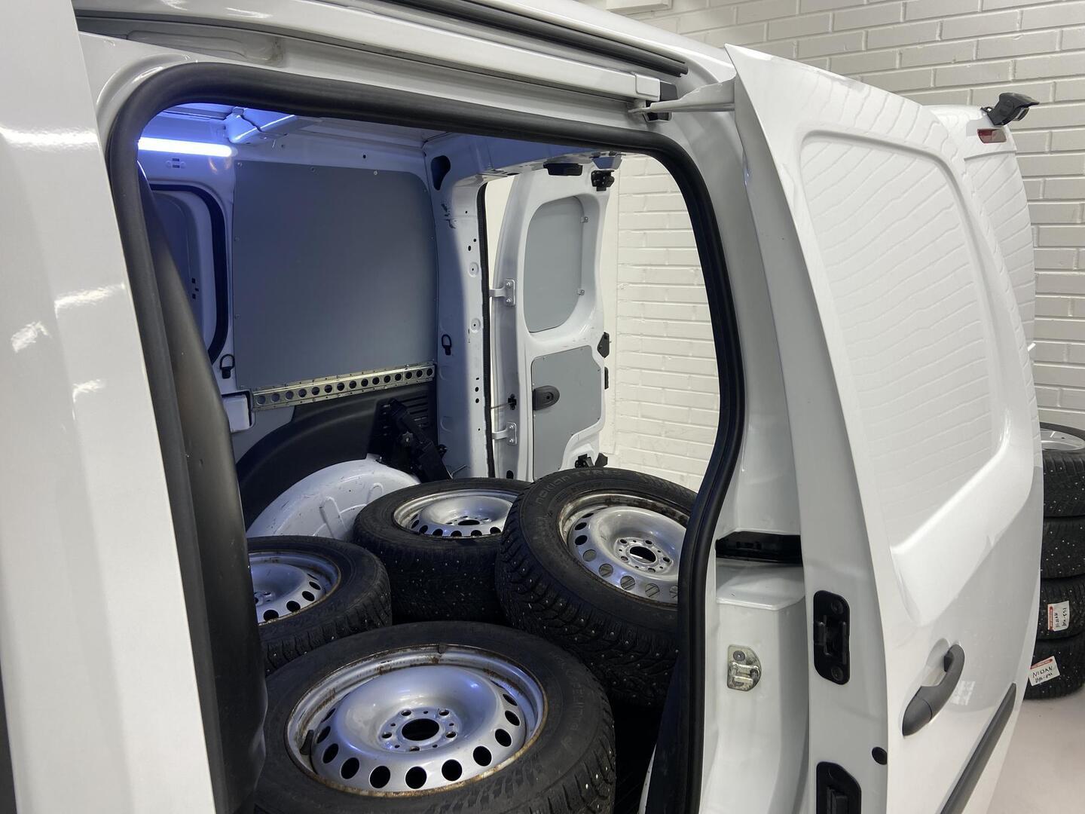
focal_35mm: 26
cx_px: 542
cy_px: 407
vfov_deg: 53.1
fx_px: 815
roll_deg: +0.0
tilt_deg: -11.6
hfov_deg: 67.3
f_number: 1.8
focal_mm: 4.25
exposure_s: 1/100
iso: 50
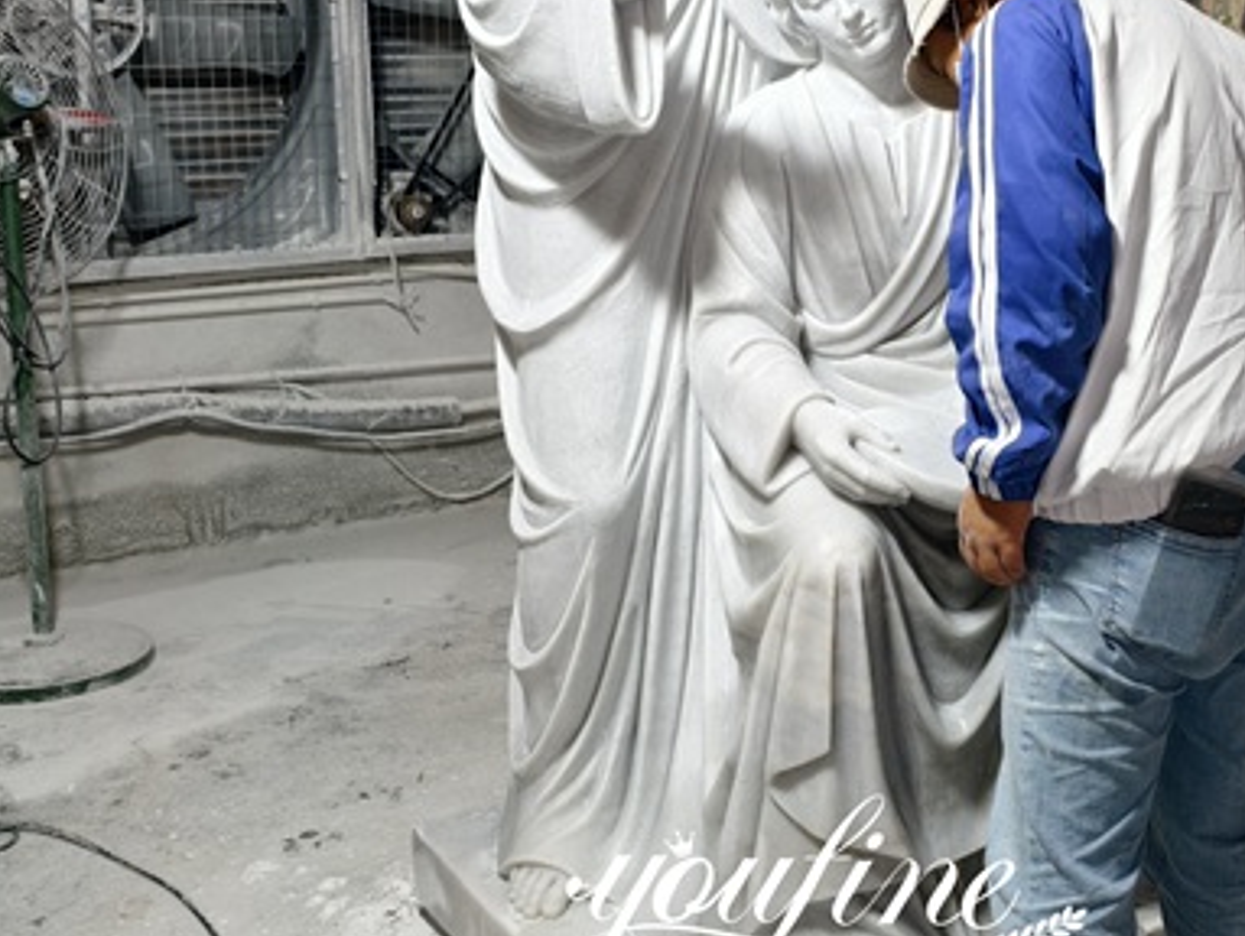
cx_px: 800
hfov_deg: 39.3
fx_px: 1728
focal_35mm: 48
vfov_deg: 30.1
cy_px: 325
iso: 216
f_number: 1.57
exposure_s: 1/100
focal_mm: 6.54
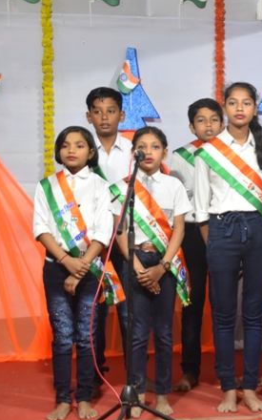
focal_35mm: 95
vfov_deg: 21.9
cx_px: 324
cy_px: 195
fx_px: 1085
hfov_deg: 13.4
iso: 1000
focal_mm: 38
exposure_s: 1/60
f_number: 4.5
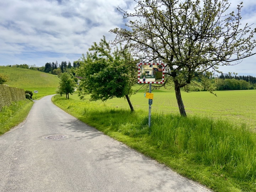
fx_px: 192
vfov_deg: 53.1
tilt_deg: -1.5
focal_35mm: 26
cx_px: 128
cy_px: 96
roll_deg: -1.6
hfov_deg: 67.3
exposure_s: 1/4274
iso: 50
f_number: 1.5
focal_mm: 5.7
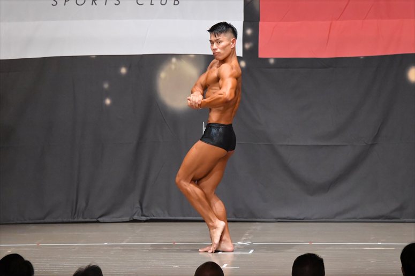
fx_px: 2500
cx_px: 208
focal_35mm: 217
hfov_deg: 9.5
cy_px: 138
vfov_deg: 6.3
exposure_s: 1/400
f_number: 5.6
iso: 8000
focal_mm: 145
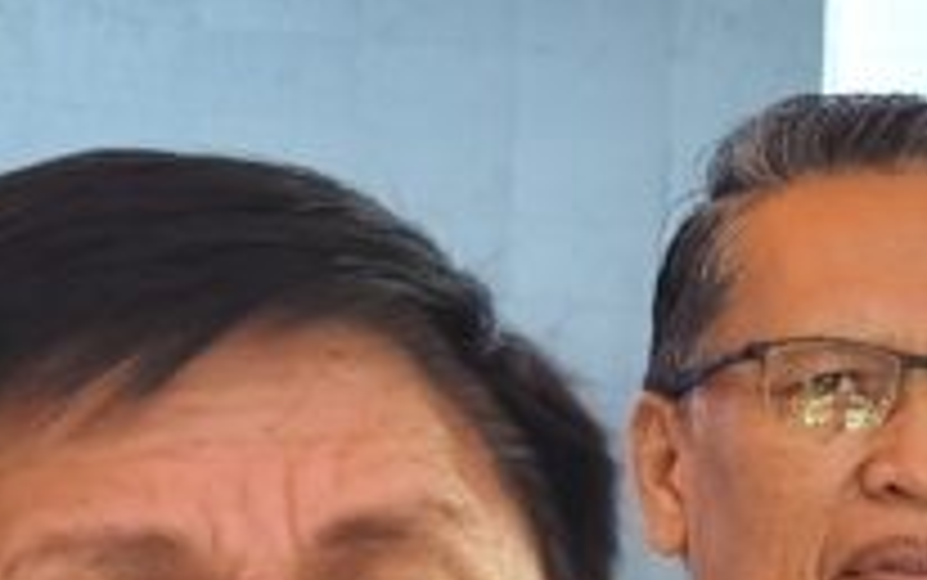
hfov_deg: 13.6
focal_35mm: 154
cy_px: 1147
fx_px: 3893
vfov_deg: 8.1
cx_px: 500
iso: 800
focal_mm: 6.18
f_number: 1.65
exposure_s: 1/33.3
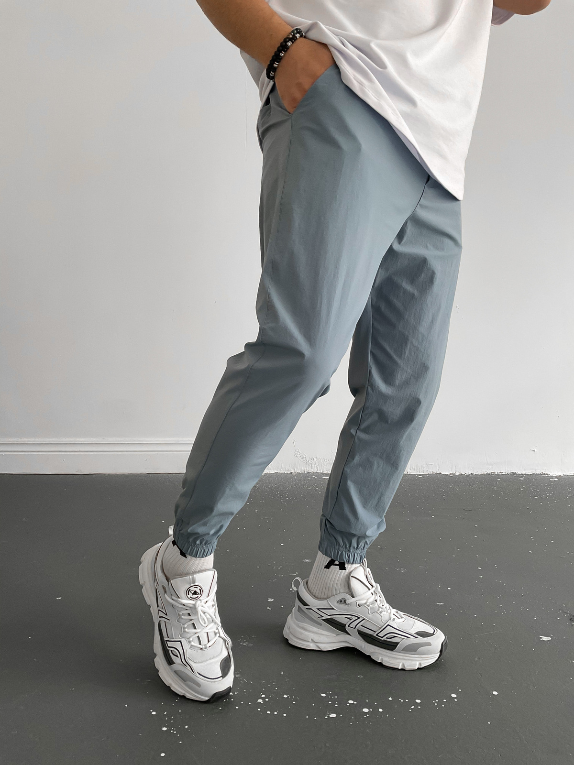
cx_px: 287
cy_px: 382
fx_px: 641
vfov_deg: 61.7
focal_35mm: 29
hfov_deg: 48.2
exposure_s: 1/90
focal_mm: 3
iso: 64
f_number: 1.8
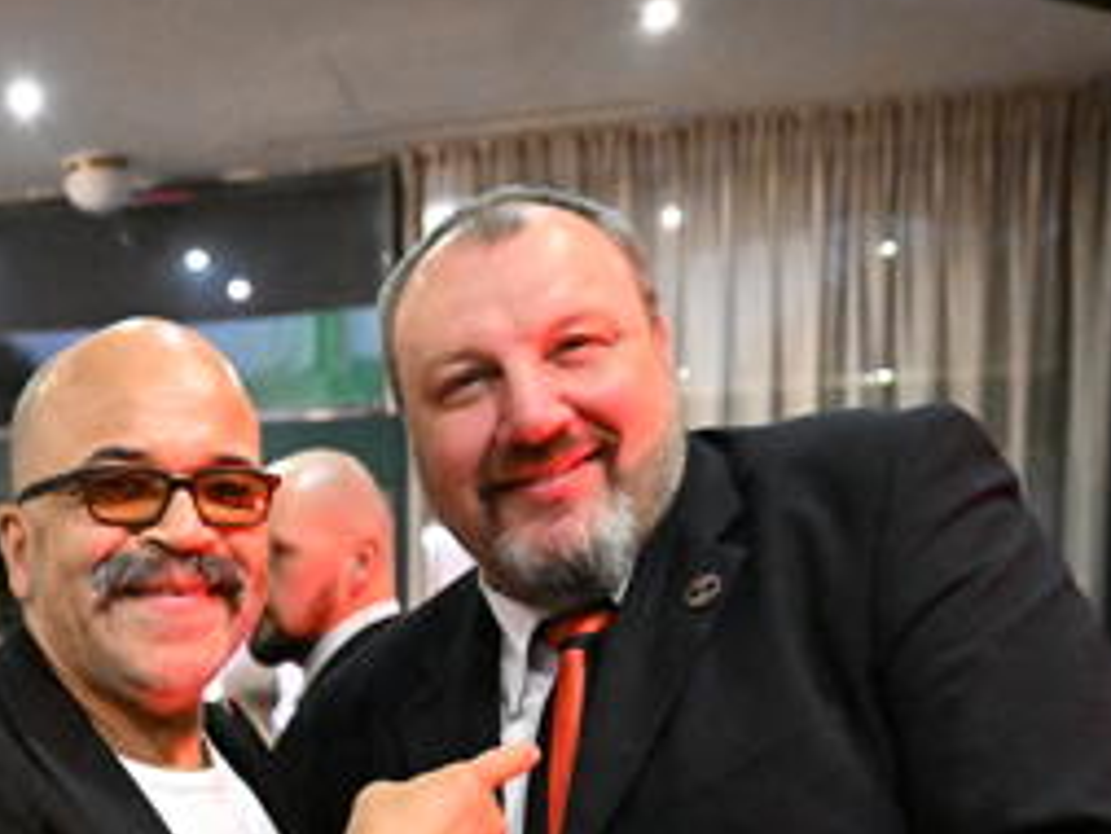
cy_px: 974
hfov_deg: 29.4
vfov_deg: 21.8
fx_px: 2023
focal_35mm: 63
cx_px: 97
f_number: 2.8
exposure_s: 1/200
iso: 25600
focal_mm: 24
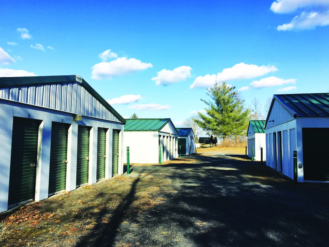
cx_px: 165
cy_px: 120
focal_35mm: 30
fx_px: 285
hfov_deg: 60.0
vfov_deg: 46.8
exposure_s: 1/1832
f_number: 2.2
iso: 25
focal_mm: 4.15
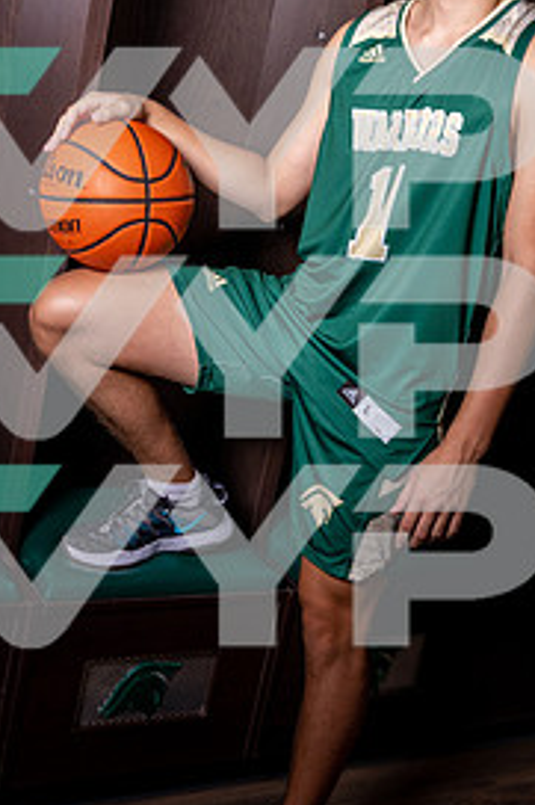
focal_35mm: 53
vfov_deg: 37.5
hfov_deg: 25.4
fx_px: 1183
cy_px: 349
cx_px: 325
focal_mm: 32
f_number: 10
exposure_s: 1/250
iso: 320
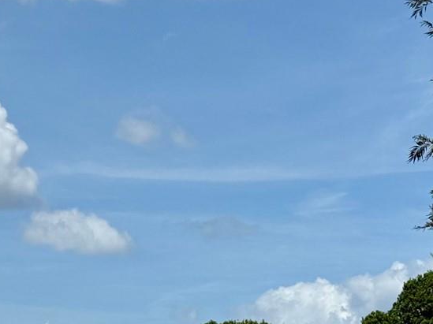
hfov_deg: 13.9
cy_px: 431
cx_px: 17
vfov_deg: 10.3
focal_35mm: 140
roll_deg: +0.4
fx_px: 1750
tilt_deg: +2.1
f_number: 1.78
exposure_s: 1/7874
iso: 64
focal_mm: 6.76
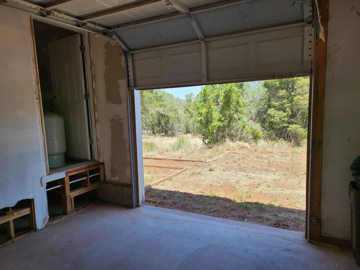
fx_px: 270
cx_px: 180
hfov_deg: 67.3
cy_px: 135
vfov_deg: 53.1
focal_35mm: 26
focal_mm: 5.4
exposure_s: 1/571
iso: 40
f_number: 1.8
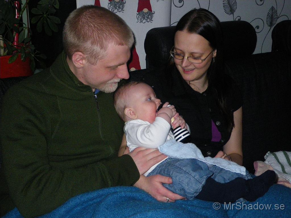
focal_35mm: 42
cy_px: 109
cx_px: 146
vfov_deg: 34.3
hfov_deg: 44.8
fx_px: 353
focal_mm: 7.5
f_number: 4.2
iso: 400
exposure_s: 1/60
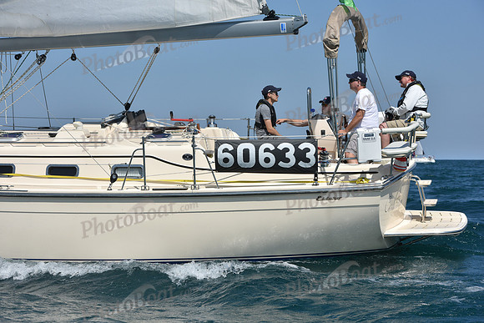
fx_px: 1345
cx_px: 242
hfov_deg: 20.4
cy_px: 162
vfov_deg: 13.7
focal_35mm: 100
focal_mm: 100
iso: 250
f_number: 8
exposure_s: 1/1600
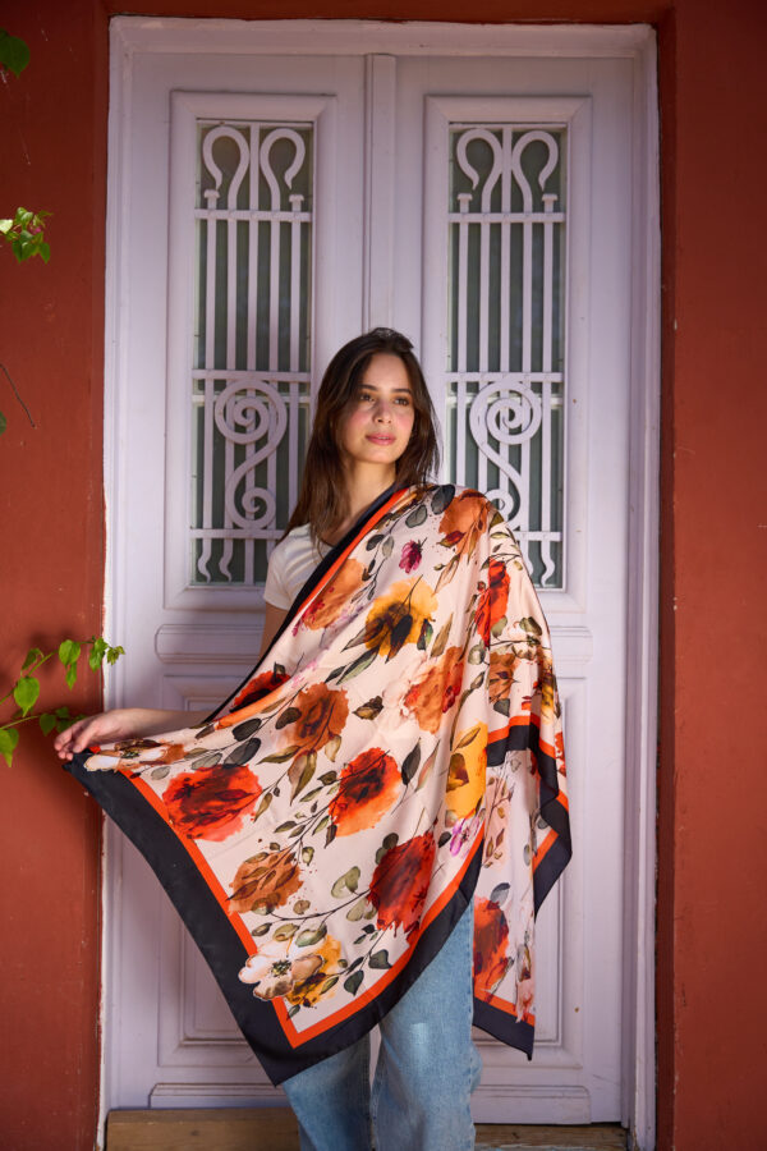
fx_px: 1269
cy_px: 576
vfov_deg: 48.8
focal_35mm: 40
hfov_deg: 33.6
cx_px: 384
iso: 400
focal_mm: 39.7
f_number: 3.2
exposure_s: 1/2500
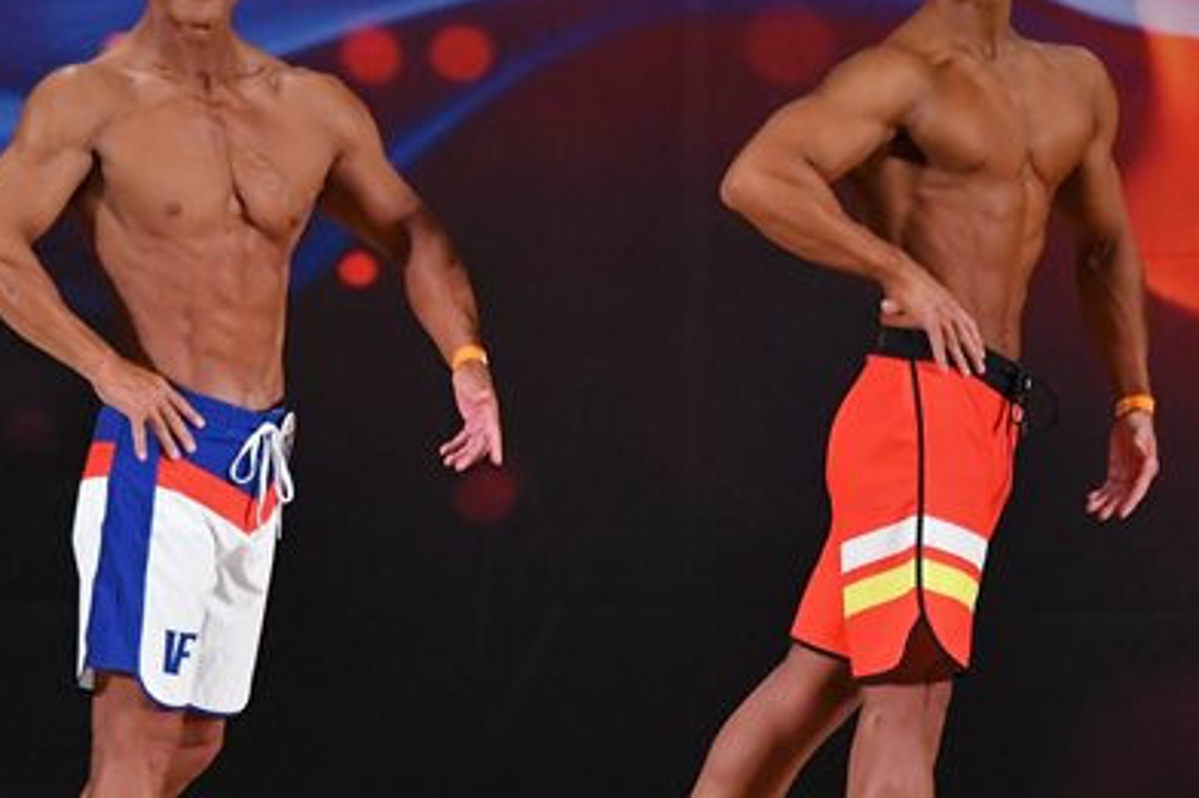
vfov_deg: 3.2
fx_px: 14281
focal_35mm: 429
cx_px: 775
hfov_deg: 4.8
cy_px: 413
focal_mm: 145
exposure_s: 1/400
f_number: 5.6
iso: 3200
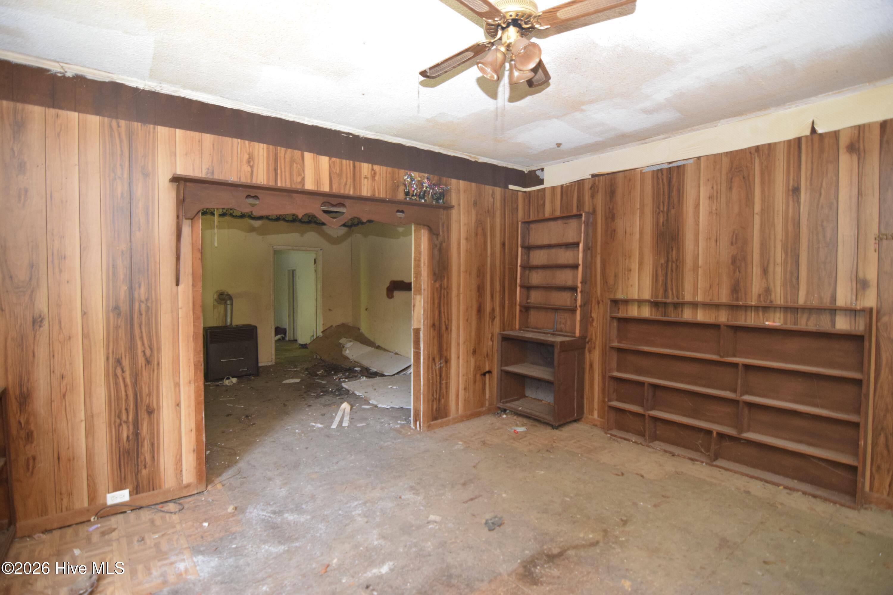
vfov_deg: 72.0
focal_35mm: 16
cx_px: 446
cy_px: 298
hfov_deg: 95.0
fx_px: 409
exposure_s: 1/60
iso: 1400
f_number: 2.8
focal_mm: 11
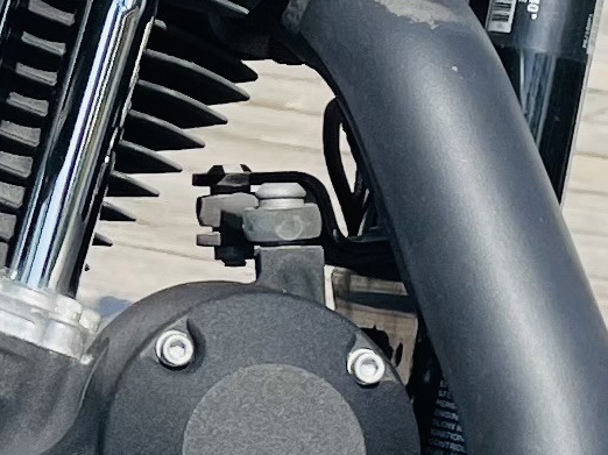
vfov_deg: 7.3
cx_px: -240
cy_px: -119
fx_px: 3529
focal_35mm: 201
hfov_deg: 9.6
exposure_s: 1/2817
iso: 32
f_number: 1.6
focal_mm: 4.2
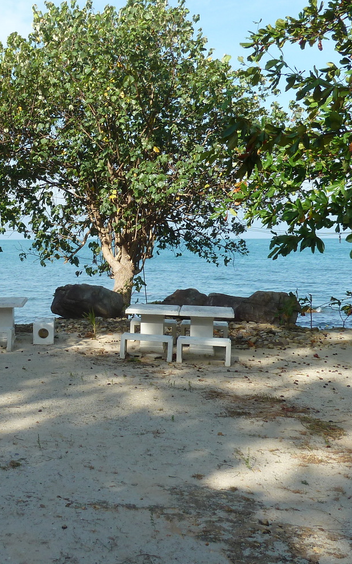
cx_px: 66
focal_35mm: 43
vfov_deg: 46.1
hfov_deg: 29.1
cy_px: 241
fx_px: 660
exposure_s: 1/400
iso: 80
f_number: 4
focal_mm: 4.1
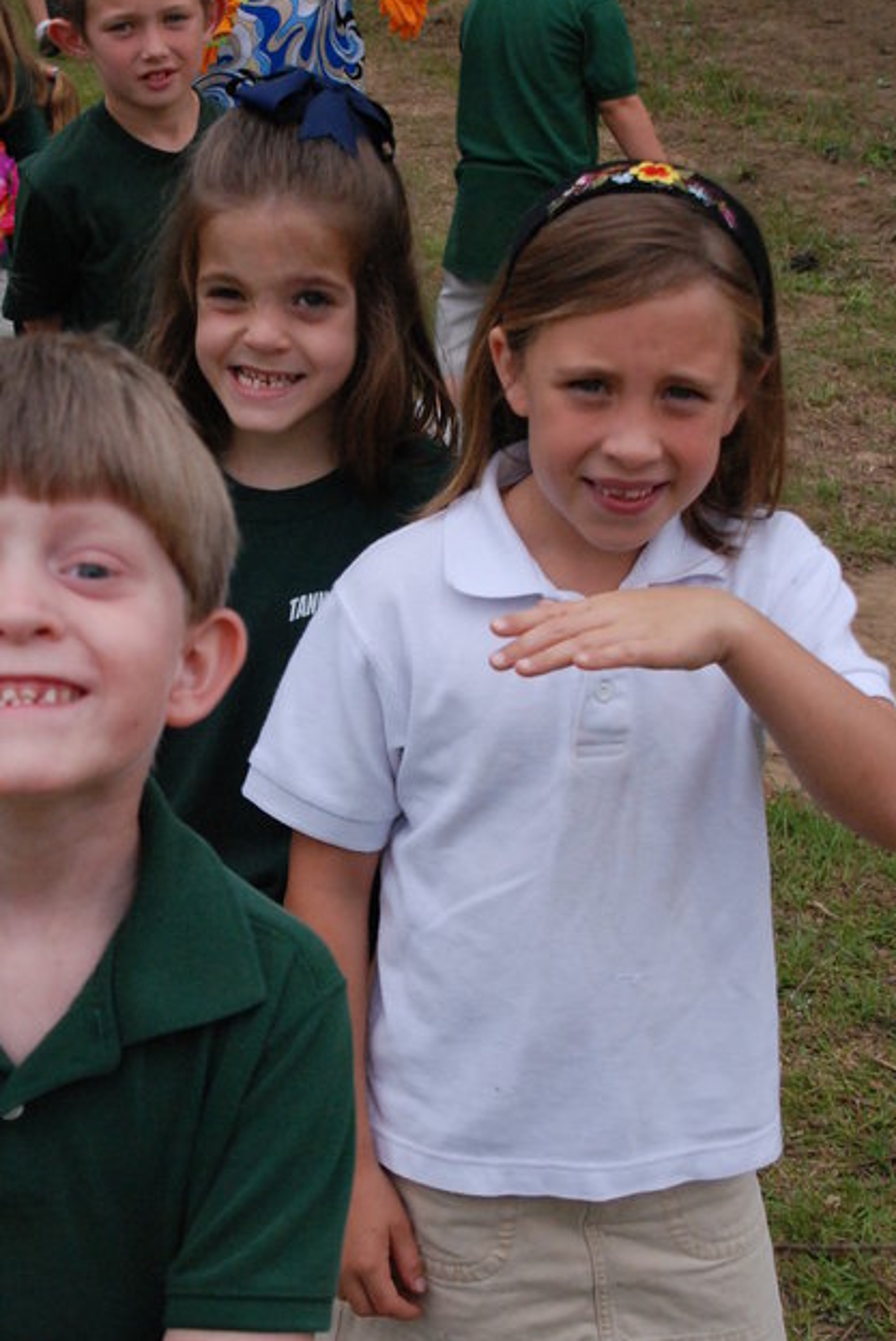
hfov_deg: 21.2
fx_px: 2385
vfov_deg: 31.4
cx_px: 341
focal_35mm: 64
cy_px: 675
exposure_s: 1/1250
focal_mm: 26
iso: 1000
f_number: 5.6
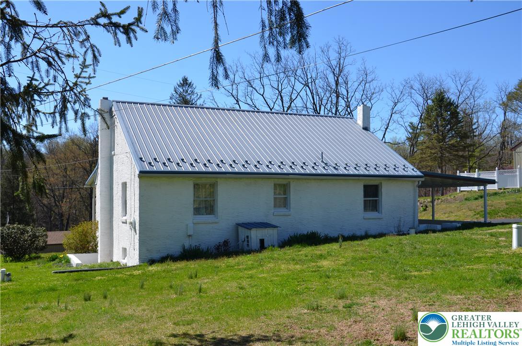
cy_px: 173
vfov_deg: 35.3
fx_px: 543
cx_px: 261
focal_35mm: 38
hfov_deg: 51.4
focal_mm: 25
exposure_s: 1/250
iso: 110
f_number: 8
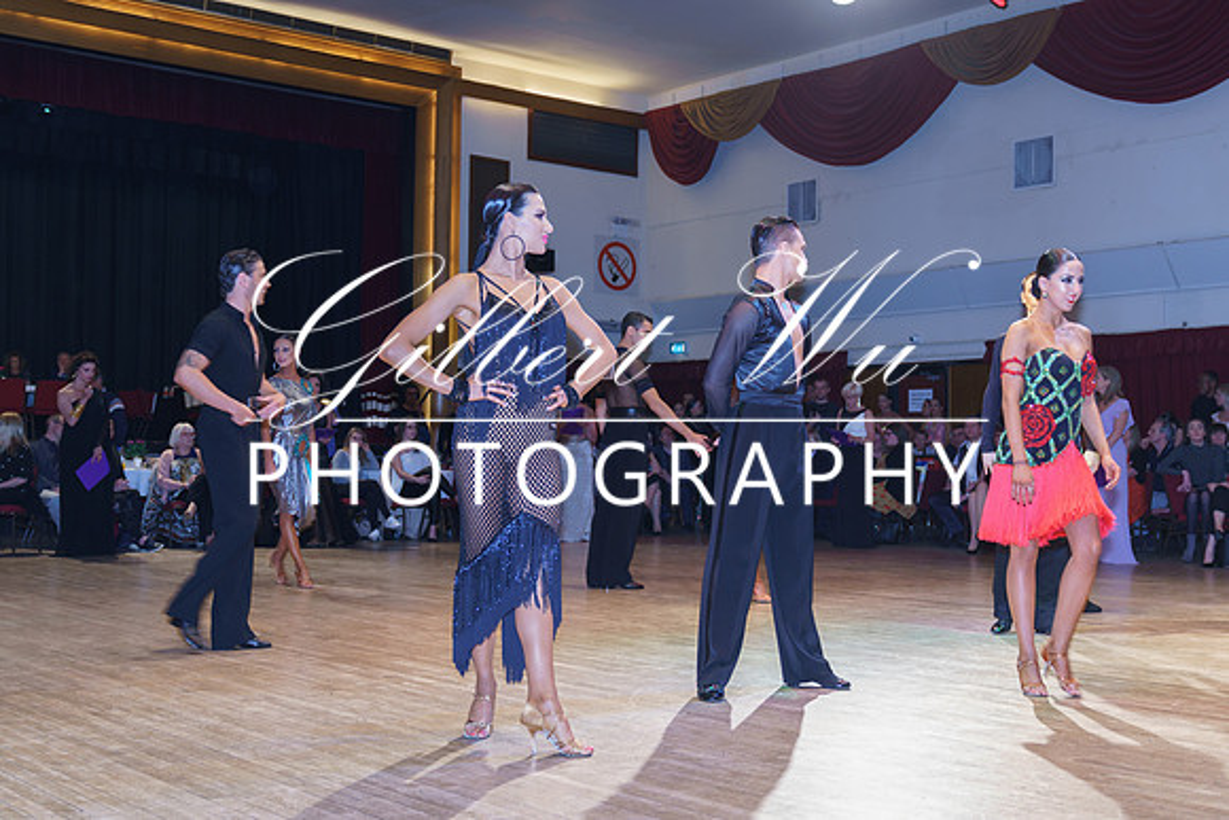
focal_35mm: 45
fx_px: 1526
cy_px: 401
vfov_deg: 30.1
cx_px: 695
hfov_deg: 43.8
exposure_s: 1/60
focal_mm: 30
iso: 500
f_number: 3.2
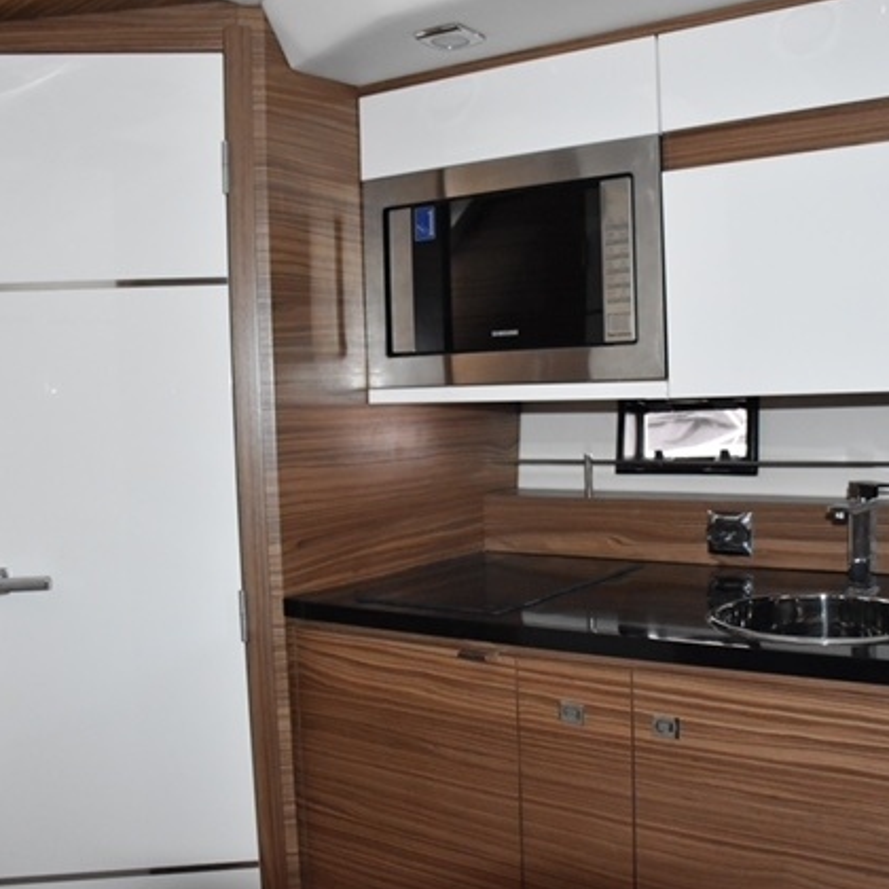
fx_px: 1017
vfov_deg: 47.2
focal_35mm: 35
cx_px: 538
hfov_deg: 46.9
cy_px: 447
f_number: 3.5
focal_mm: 18
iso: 4500
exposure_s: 1/60
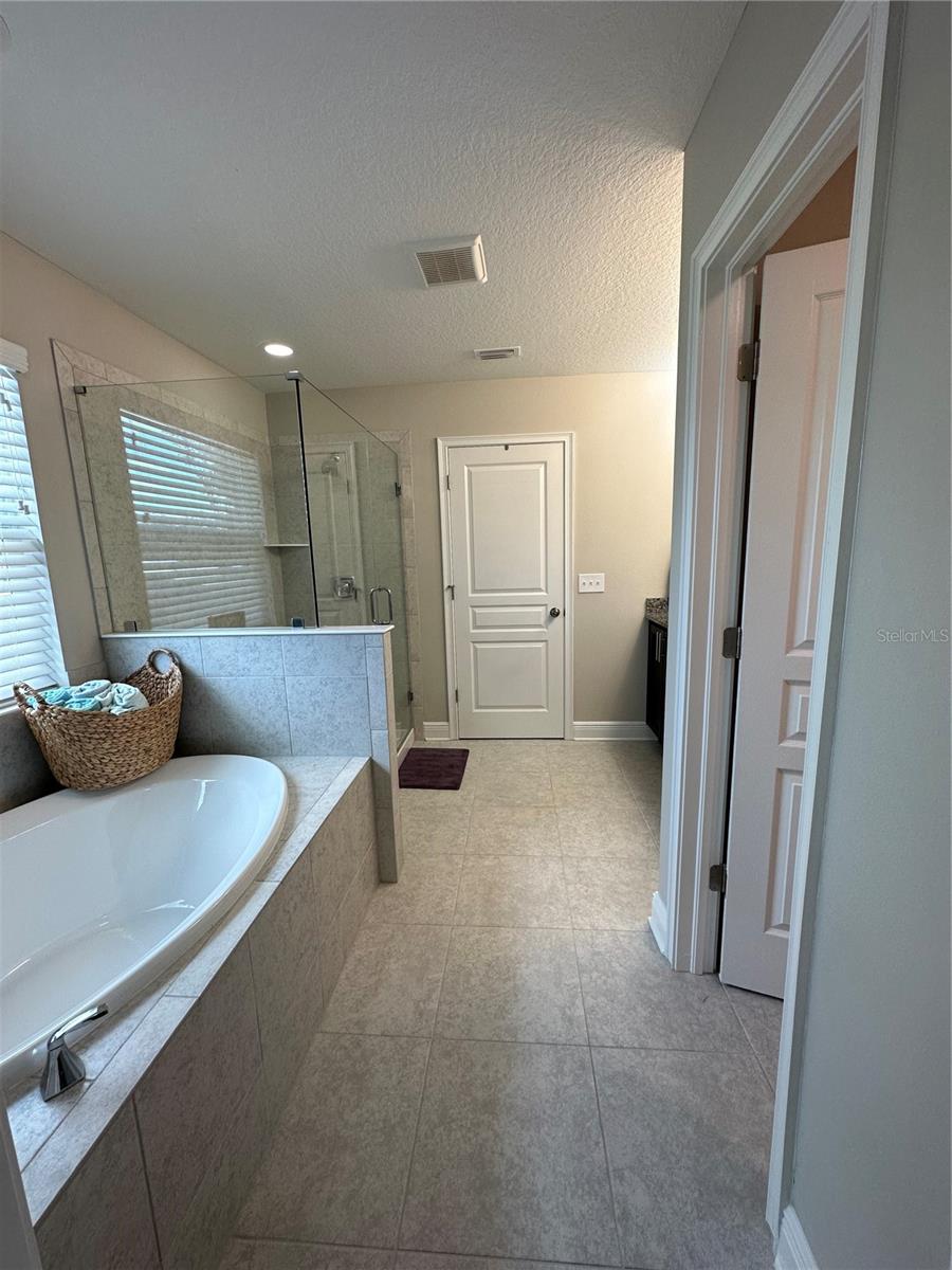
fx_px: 513
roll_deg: +1.5
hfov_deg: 85.7
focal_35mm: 14
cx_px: 476
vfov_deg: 102.1
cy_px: 635
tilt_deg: -10.1
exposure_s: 1/120
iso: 100
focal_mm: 2.22
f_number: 2.2
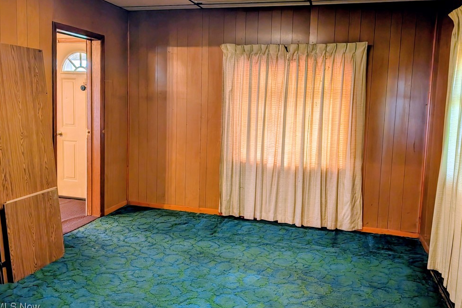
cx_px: 234
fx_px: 334
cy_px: 137
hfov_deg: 69.4
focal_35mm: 26
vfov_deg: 49.5
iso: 62
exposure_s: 1/60
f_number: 1.68
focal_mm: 6.9
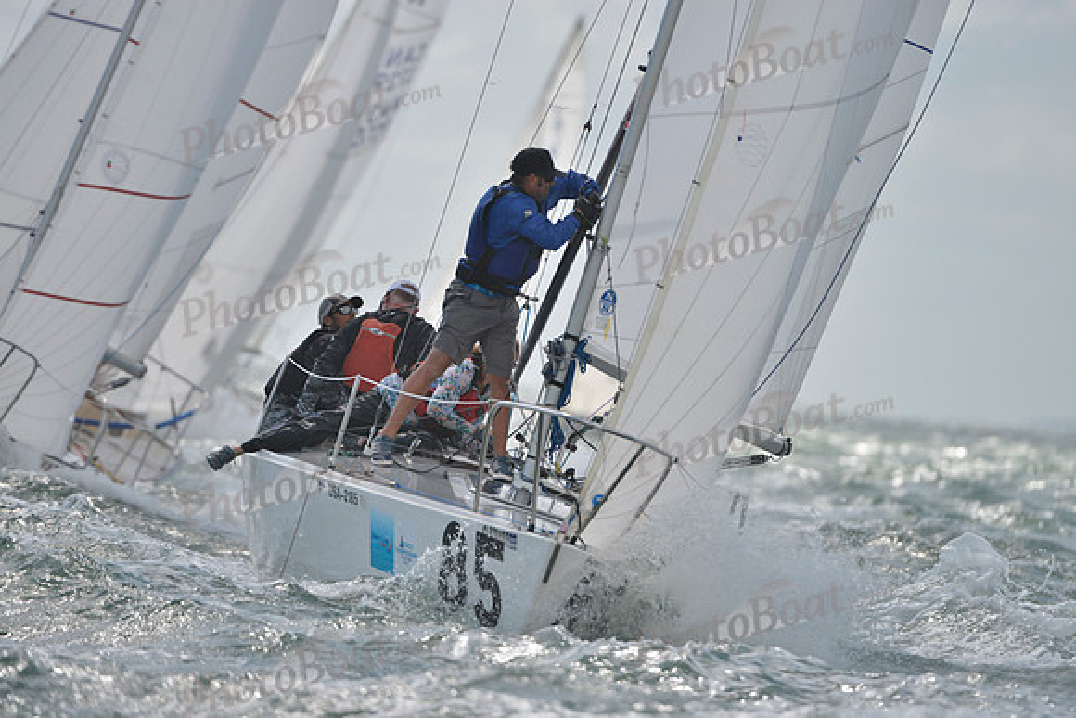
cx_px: 538
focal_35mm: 400
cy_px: 359
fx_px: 11958
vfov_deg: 3.4
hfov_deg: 5.2
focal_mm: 400
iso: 280
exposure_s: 1/2500
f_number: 5
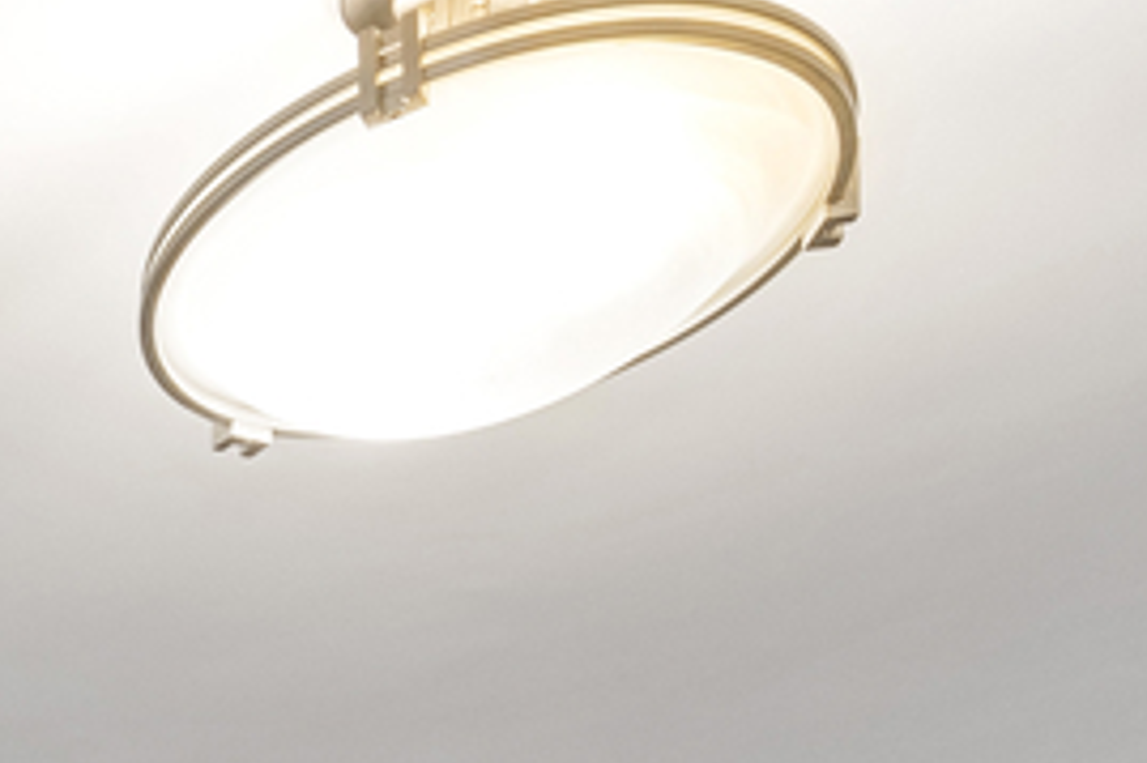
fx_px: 3184
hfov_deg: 16.0
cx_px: -1147
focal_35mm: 100
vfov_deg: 9.8
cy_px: 2404
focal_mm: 14
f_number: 11
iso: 200
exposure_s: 1/2
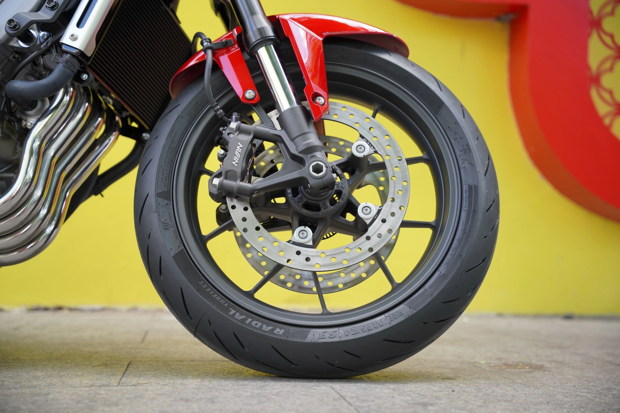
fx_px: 852
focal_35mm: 50
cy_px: 206
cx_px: 310
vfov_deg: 27.3
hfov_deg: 40.0
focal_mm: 49.5
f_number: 2.8
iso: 320
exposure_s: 1/400
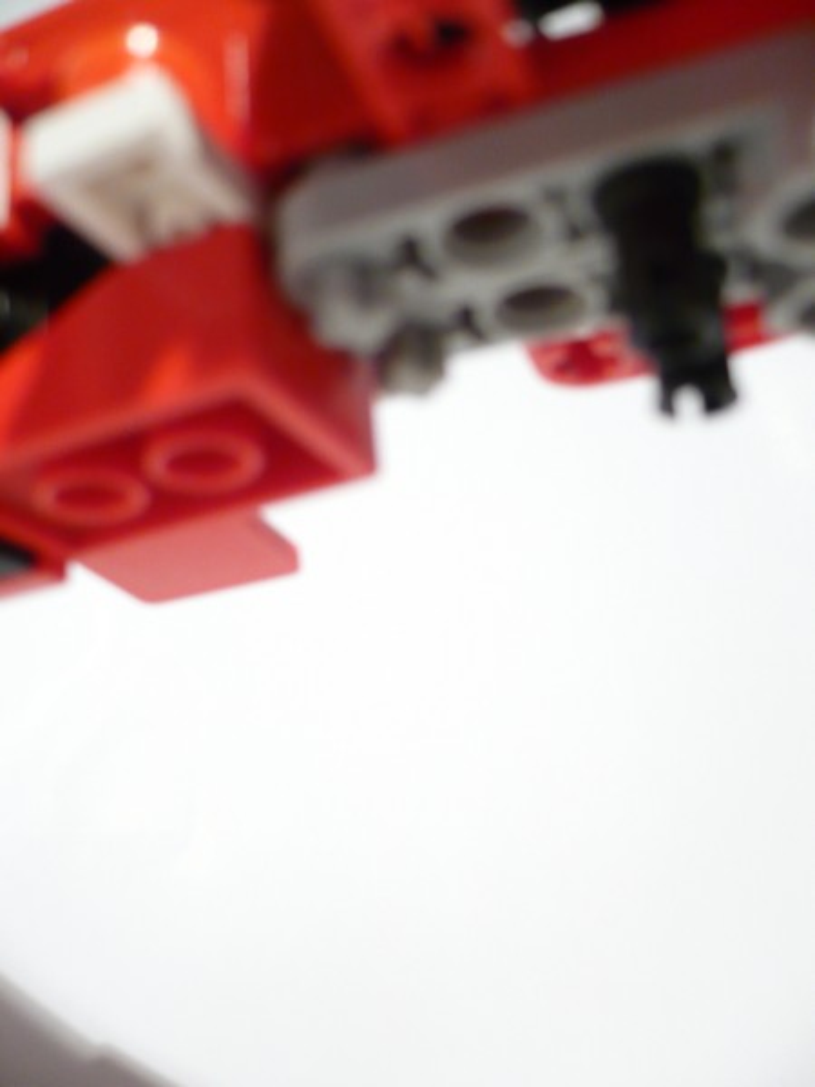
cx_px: 408
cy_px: 544
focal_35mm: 35
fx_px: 1099
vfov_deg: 52.6
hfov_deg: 40.7
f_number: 2.8
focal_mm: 5.8
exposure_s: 1/10
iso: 200
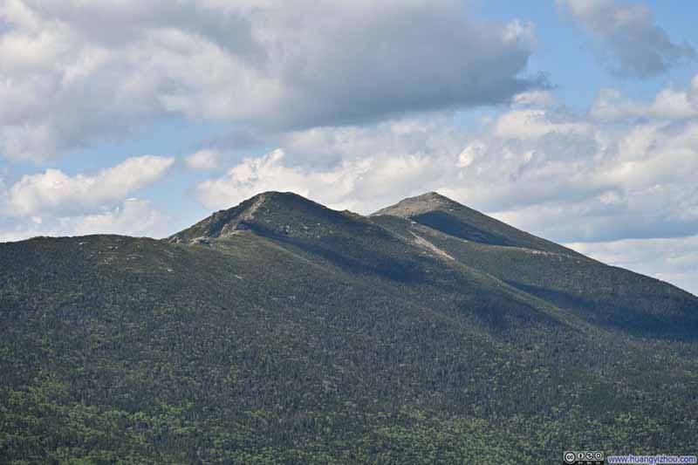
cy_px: 232
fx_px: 2326
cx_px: 349
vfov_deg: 11.4
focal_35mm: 120
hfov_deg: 17.1
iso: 64
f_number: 5.6
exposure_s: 1/640
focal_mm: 120
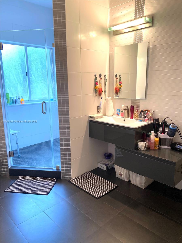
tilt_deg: -11.4
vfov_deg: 67.3
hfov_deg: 53.1
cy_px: 122
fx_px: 182
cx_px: 91
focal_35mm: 26
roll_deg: +0.6
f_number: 1.8
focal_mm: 4.25
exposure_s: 1/120
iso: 100
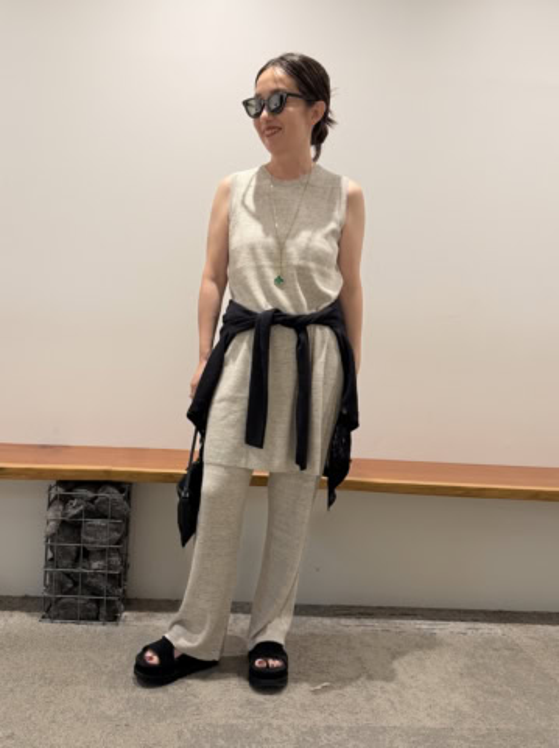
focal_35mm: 24
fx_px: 518
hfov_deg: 56.7
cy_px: 374
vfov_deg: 71.7
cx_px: 280
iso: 160
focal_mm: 6.8
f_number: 1.8
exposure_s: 1/100
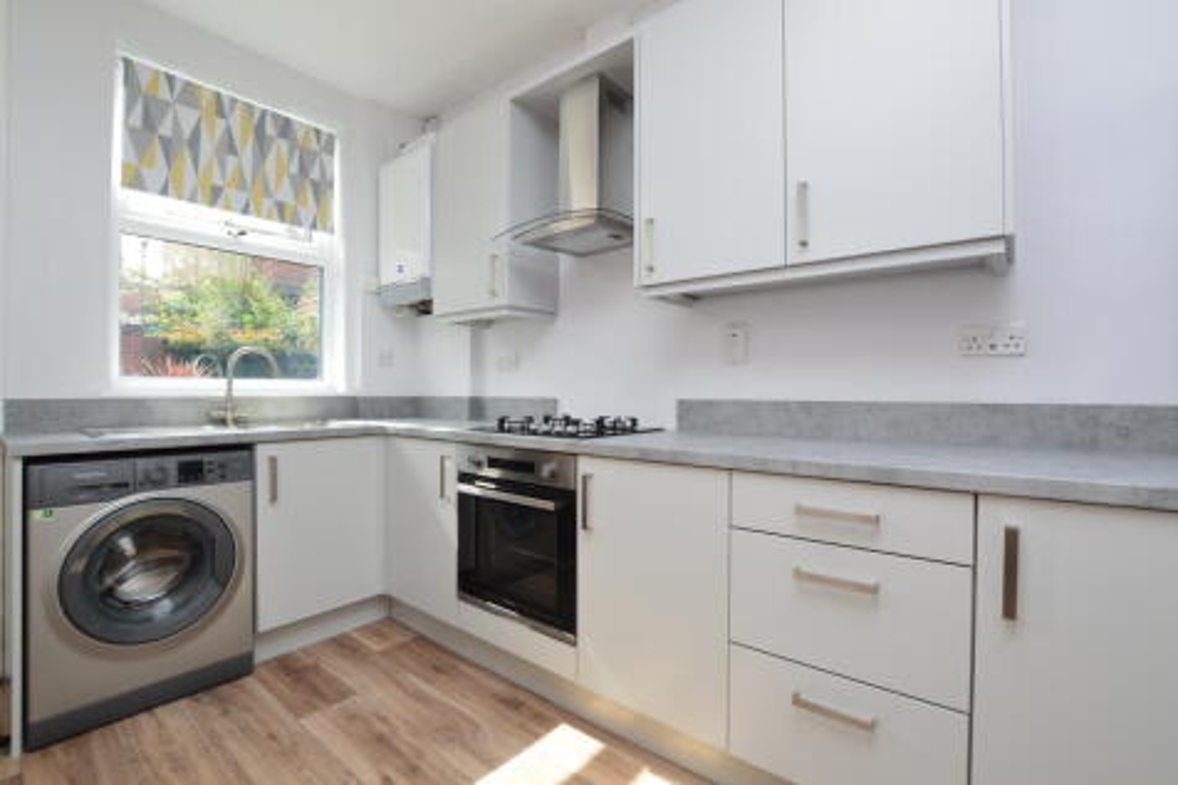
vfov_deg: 77.3
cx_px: 589
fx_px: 491
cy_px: 392
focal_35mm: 15
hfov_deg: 100.4
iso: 400
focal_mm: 10
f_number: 9
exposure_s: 1/125
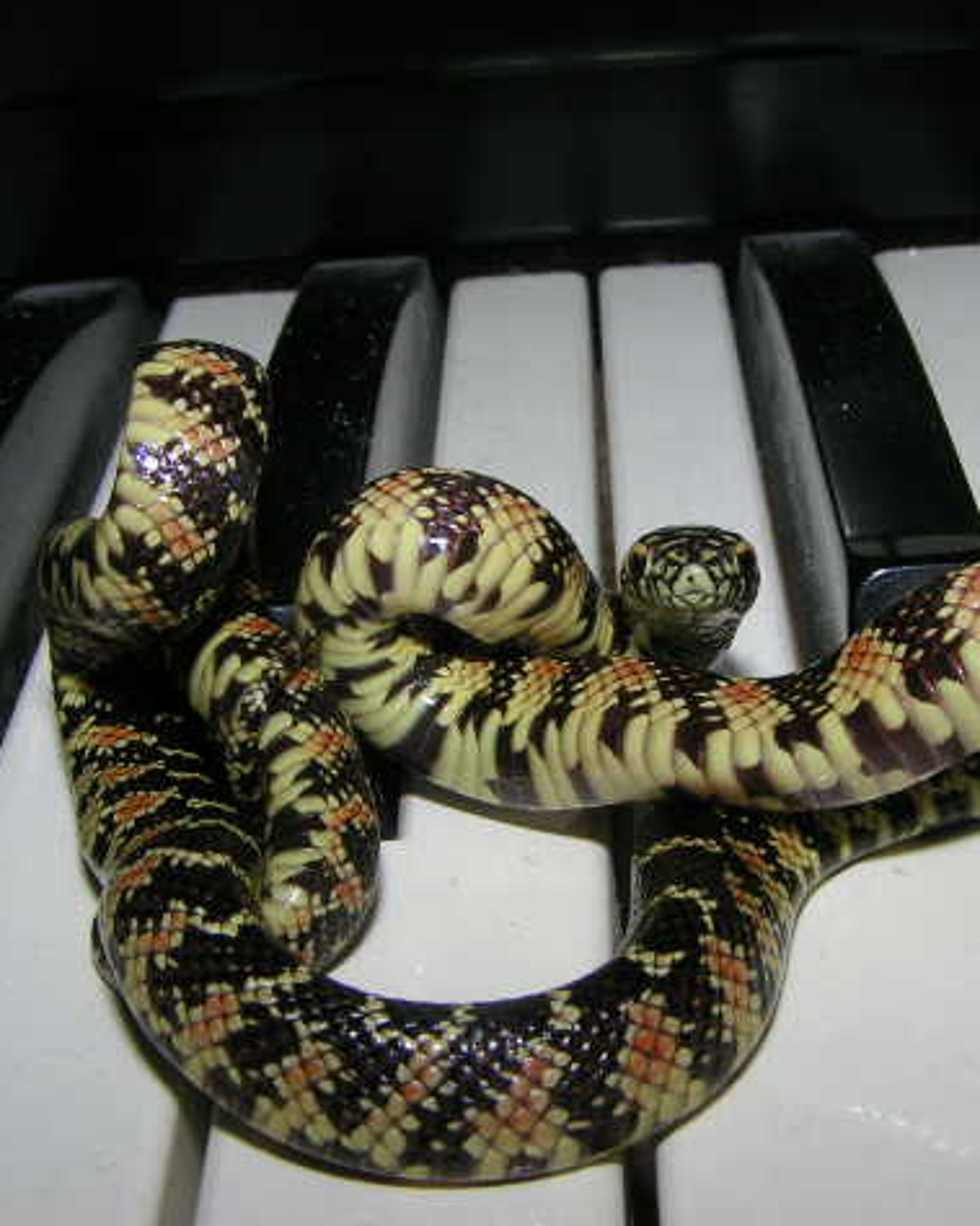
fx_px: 2249
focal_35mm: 62
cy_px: 608
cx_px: 613
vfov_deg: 30.5
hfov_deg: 24.5
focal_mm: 7.3
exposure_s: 1/1000
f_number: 8
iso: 100
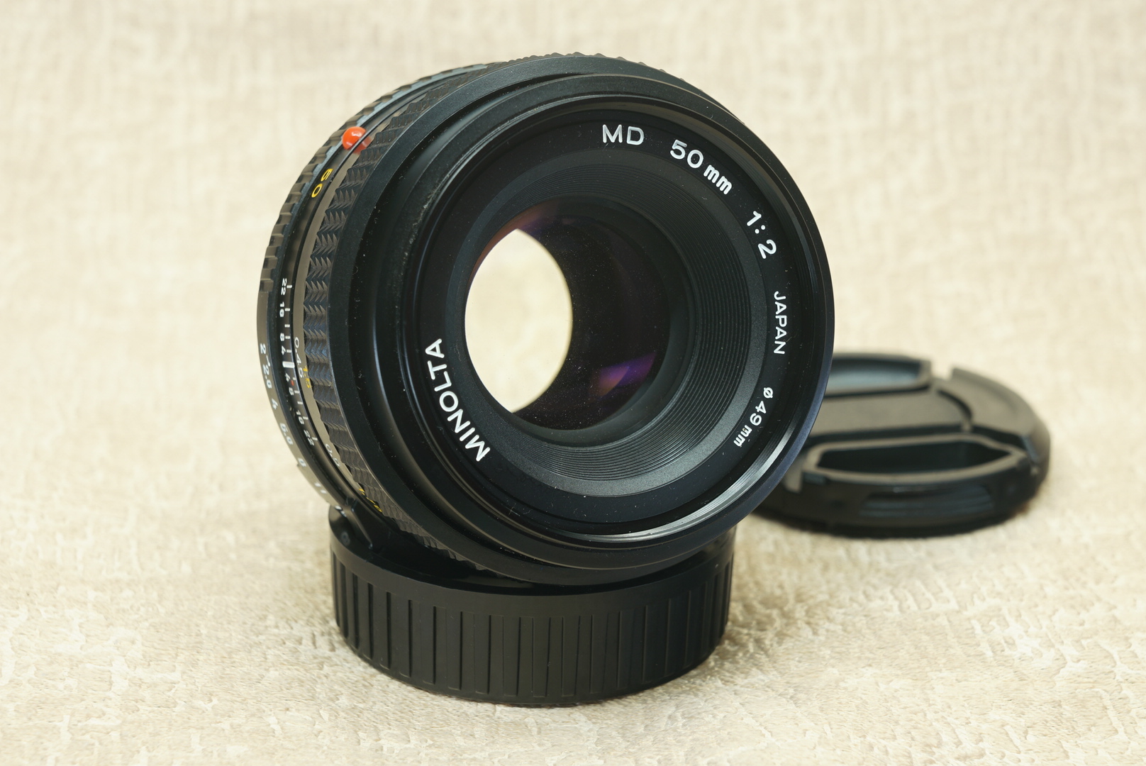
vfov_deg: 16.7
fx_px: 2612
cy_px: 383
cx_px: 573
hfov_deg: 24.7
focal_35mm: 82
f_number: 9
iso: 100
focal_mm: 55
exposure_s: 2.5
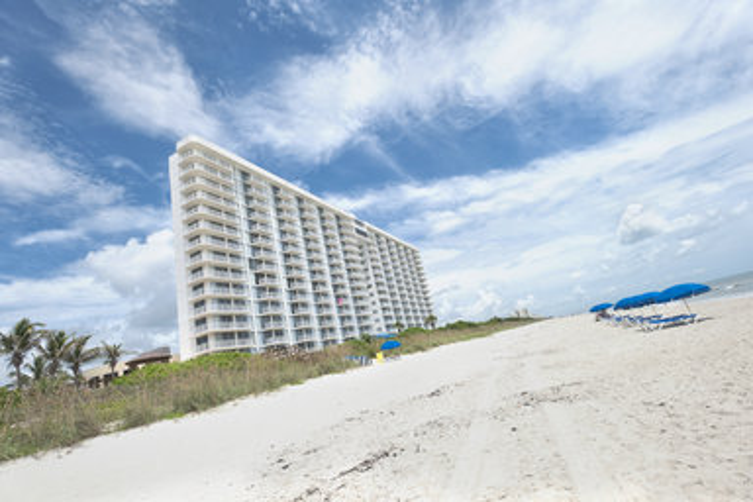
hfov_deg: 93.3
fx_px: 356
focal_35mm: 17
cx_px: 376
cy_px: 251
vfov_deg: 70.4
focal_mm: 17
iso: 100
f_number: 8
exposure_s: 1/500
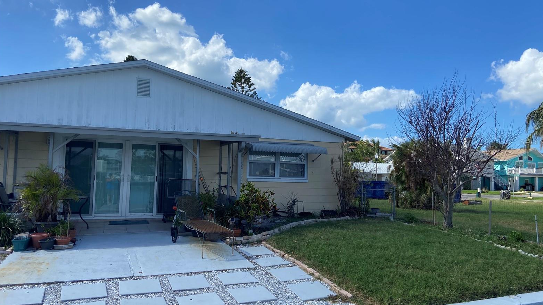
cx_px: 275
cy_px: 142
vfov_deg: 40.2
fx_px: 418
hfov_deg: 66.1
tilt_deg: +2.5
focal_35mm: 29
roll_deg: -1.9
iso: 32
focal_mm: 4.25
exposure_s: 1/3040
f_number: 1.8
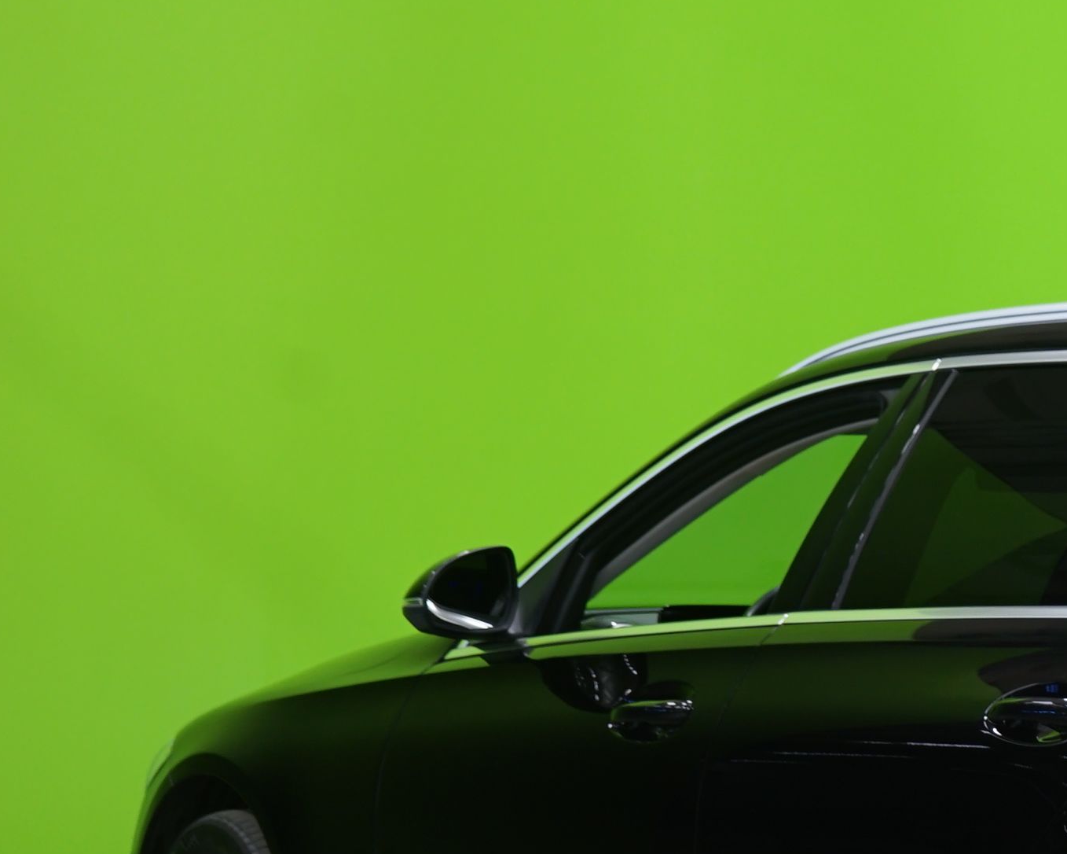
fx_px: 4294
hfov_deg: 13.7
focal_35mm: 136
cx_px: 1353
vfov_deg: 11.3
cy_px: 675
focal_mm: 50
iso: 400
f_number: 4.5
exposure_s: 1/8
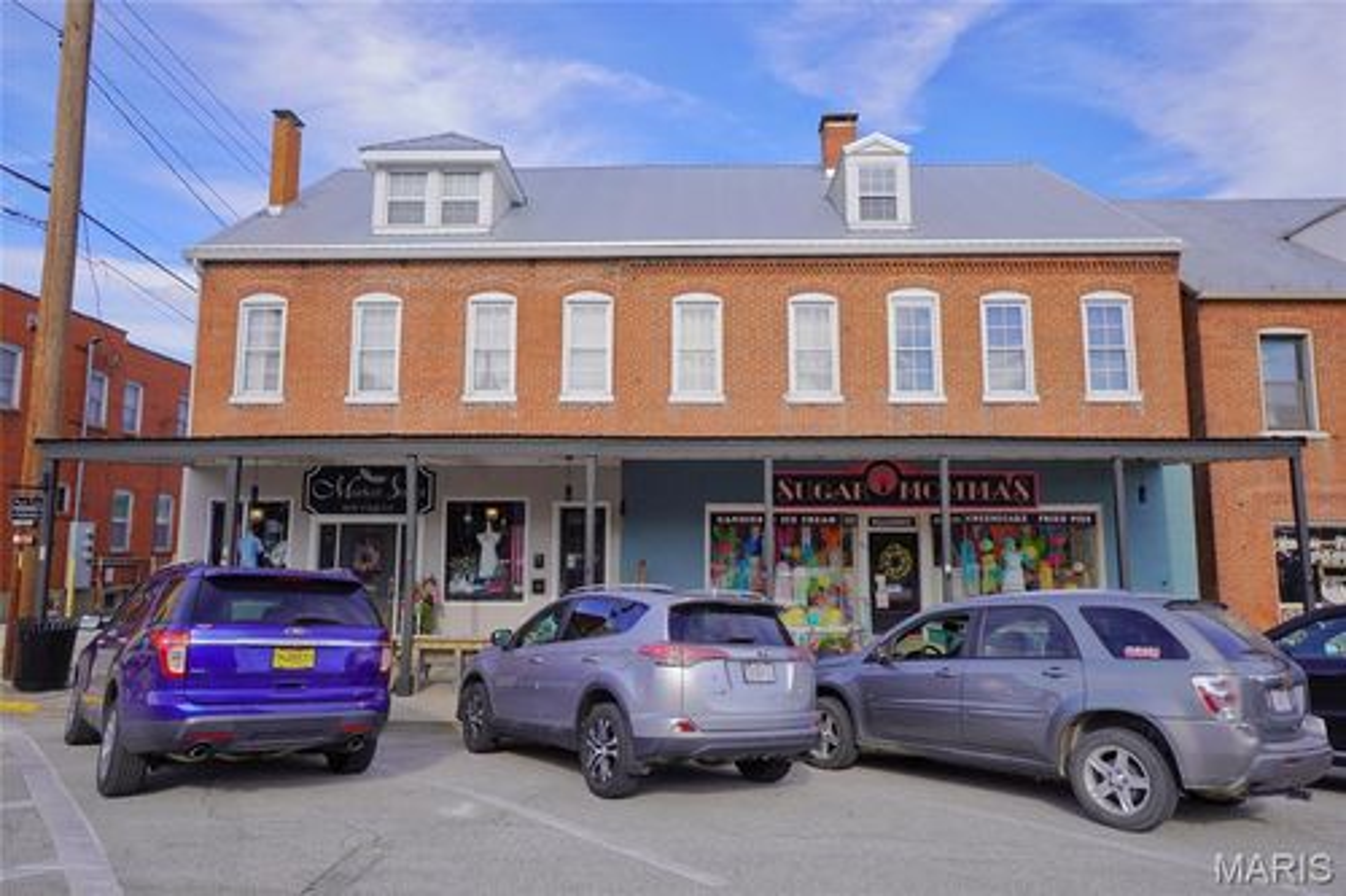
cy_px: 448
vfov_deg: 56.1
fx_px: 841
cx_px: 673
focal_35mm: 22
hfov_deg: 77.3
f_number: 9
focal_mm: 15
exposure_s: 1/125
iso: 100
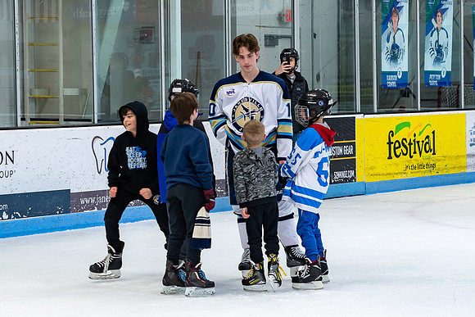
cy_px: 148
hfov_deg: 13.9
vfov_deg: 9.3
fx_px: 1945
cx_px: 248
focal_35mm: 147
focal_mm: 70
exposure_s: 1/200
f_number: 4
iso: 400
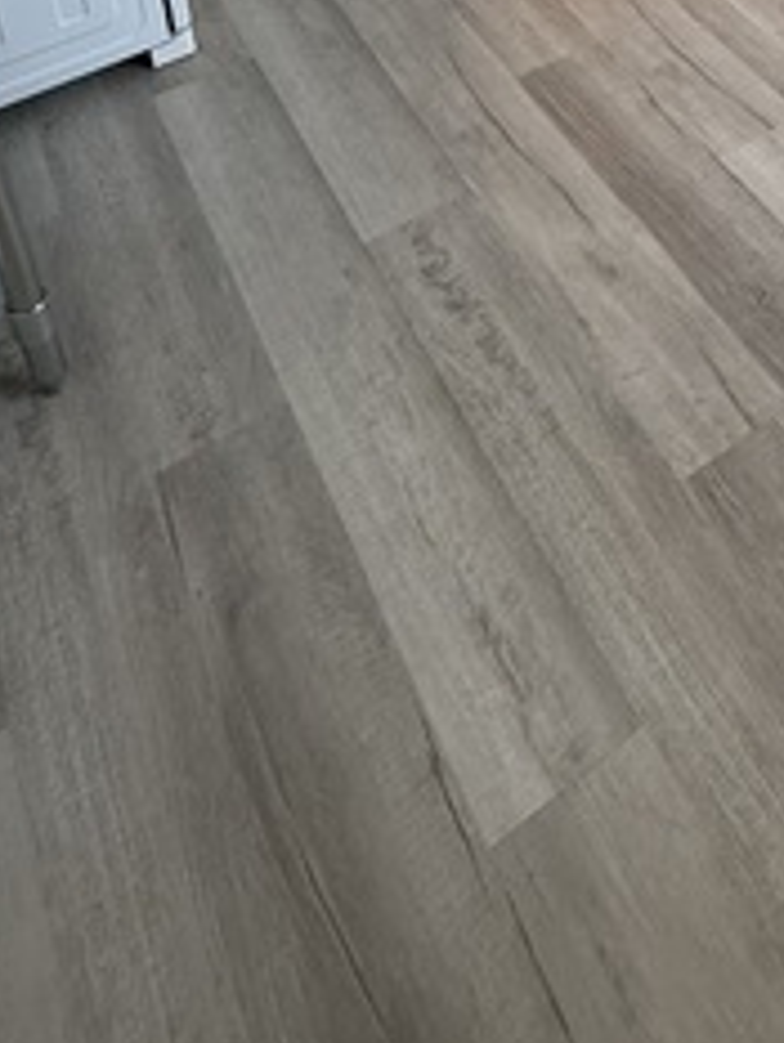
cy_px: -262
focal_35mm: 40
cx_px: 632
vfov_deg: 35.0
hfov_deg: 34.8
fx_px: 1207
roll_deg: -0.8
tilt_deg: -26.3
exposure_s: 1/120
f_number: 2.2
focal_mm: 2.22
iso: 250
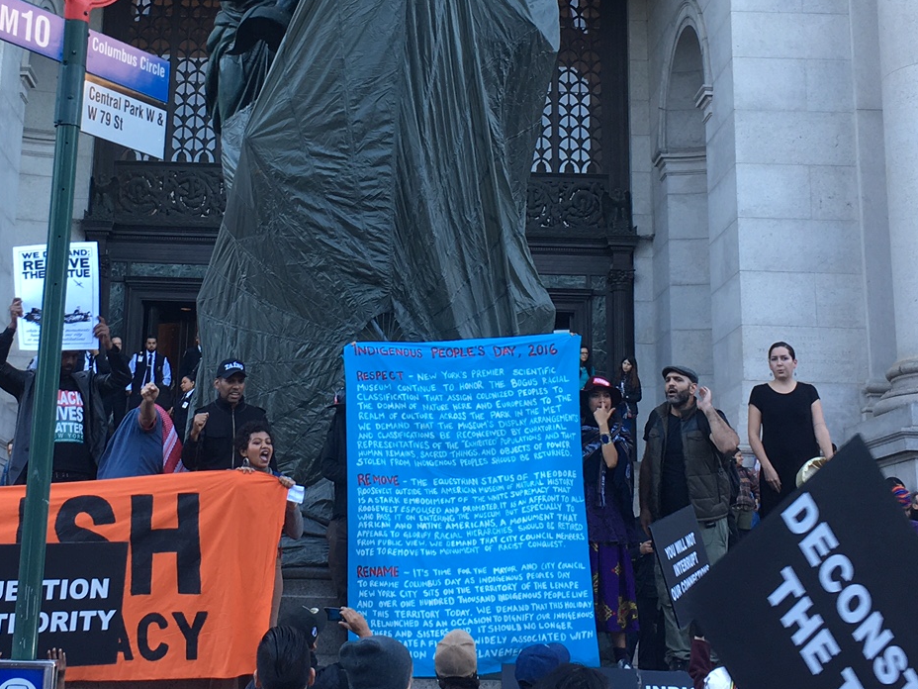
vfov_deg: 23.0
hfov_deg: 30.6
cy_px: 157
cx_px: 354
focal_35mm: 63
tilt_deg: +16.1
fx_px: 1671
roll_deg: -1.0
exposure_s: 1/60
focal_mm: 4.15
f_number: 2.2
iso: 25
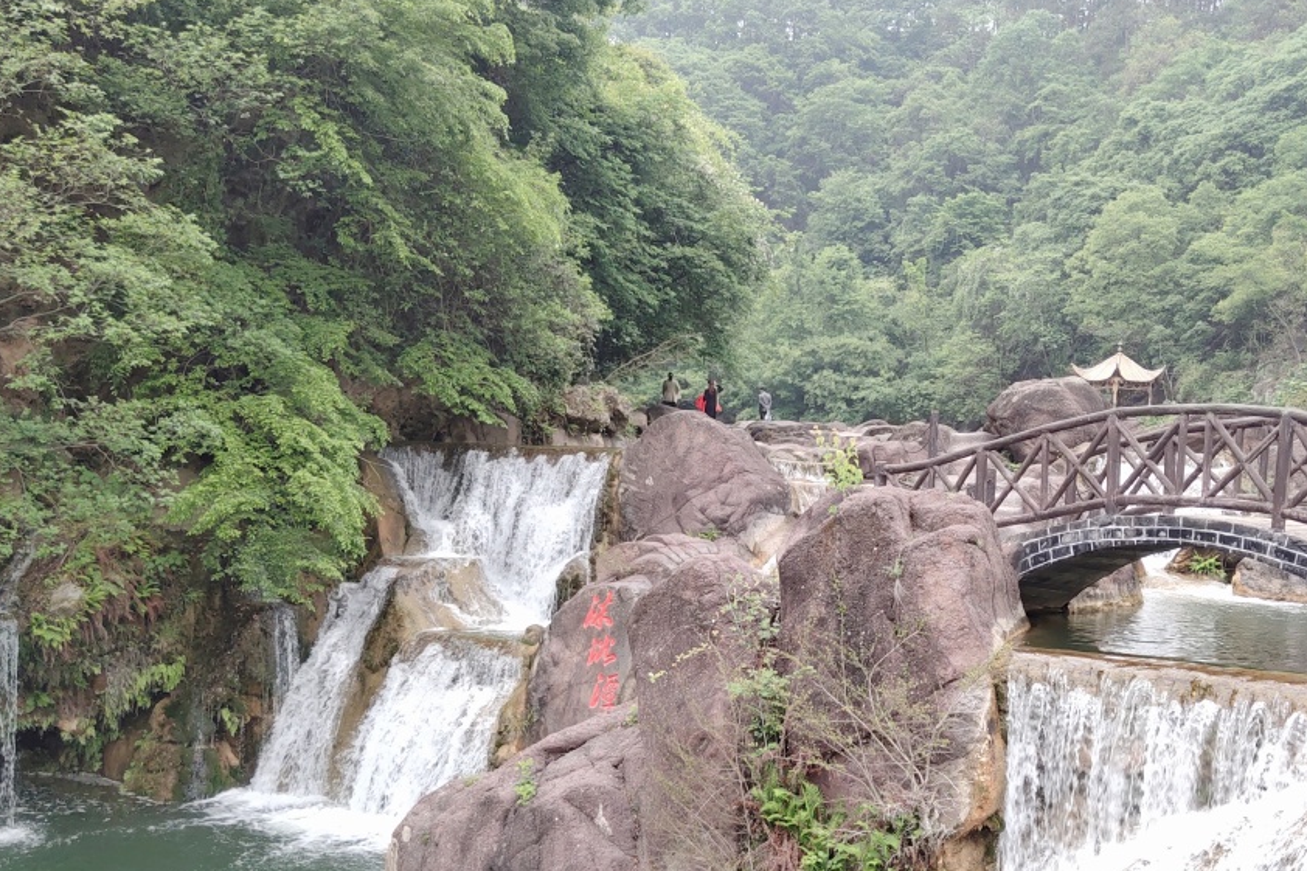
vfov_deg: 31.0
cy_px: 560
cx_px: 739
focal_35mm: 43
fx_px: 1561
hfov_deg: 45.3
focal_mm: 4.27
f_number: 1.8
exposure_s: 1/100
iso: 57
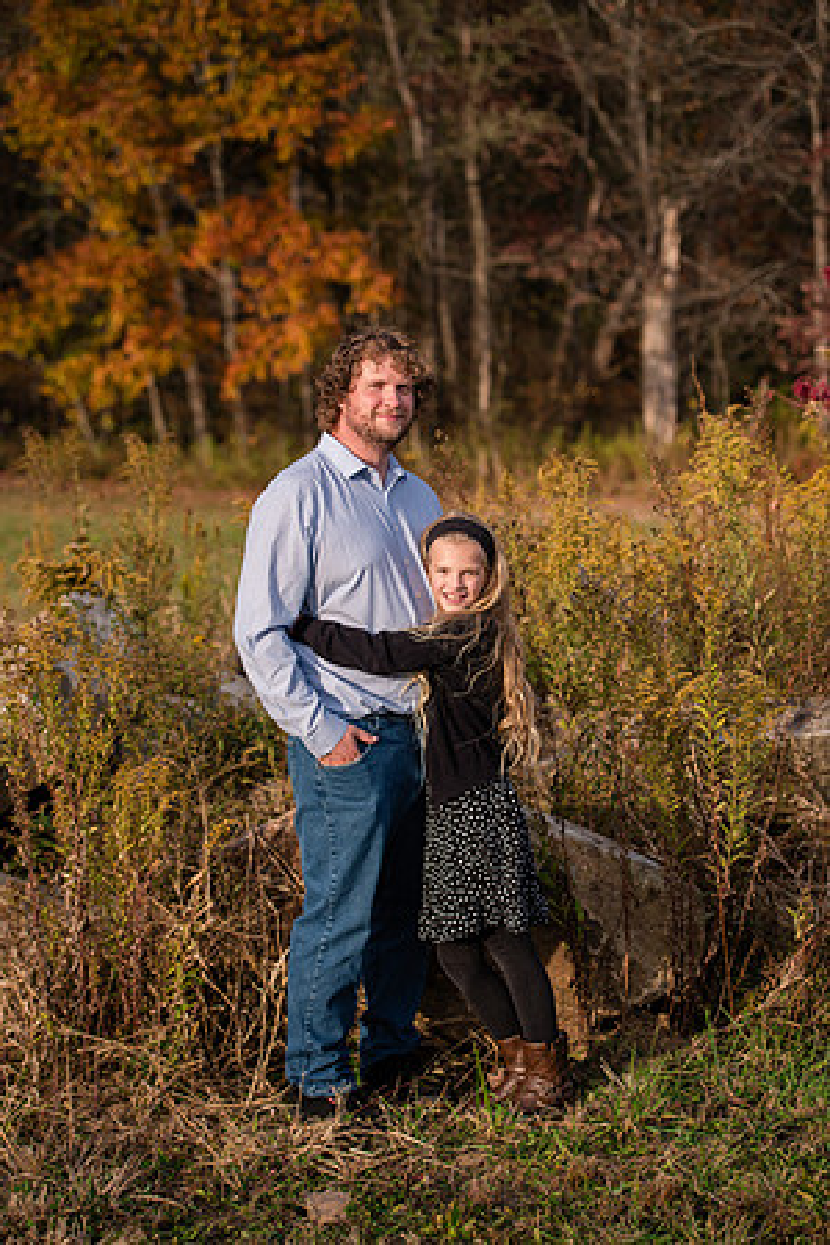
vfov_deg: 27.0
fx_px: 2594
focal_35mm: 75
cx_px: 415
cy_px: 622
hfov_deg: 18.2
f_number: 3.2
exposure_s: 1/3200
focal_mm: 75
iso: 560
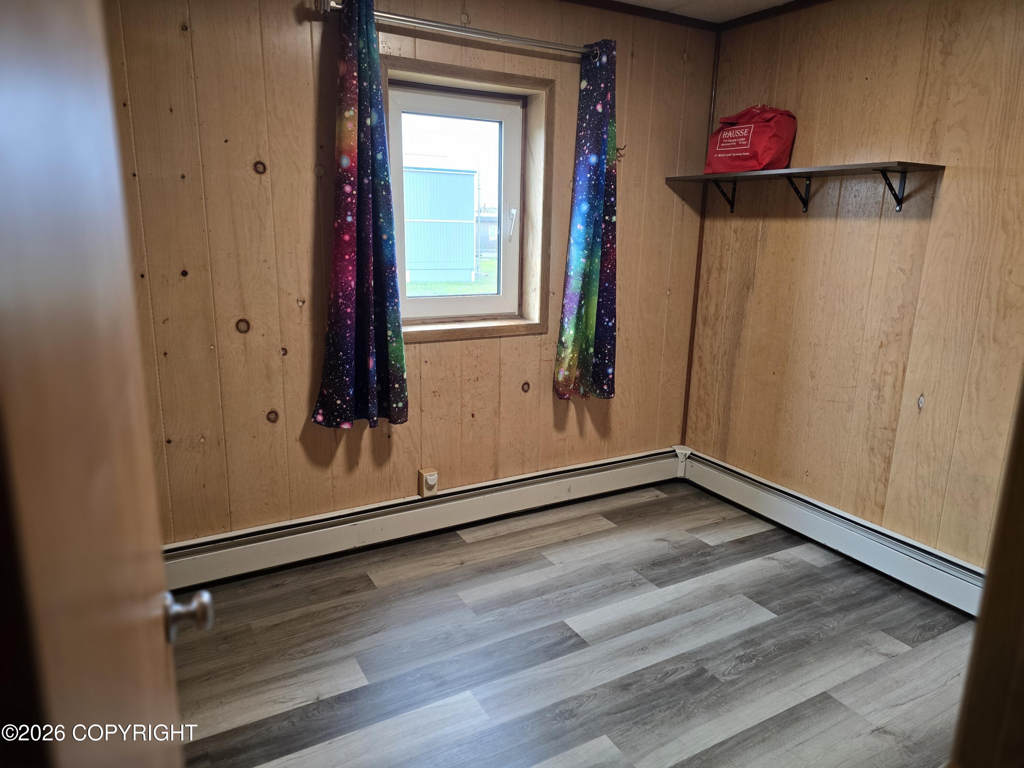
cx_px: 512
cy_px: 384
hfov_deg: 73.9
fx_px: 680
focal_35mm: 23
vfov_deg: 58.9
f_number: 1.7
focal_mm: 6.3
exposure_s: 1/120
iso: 320
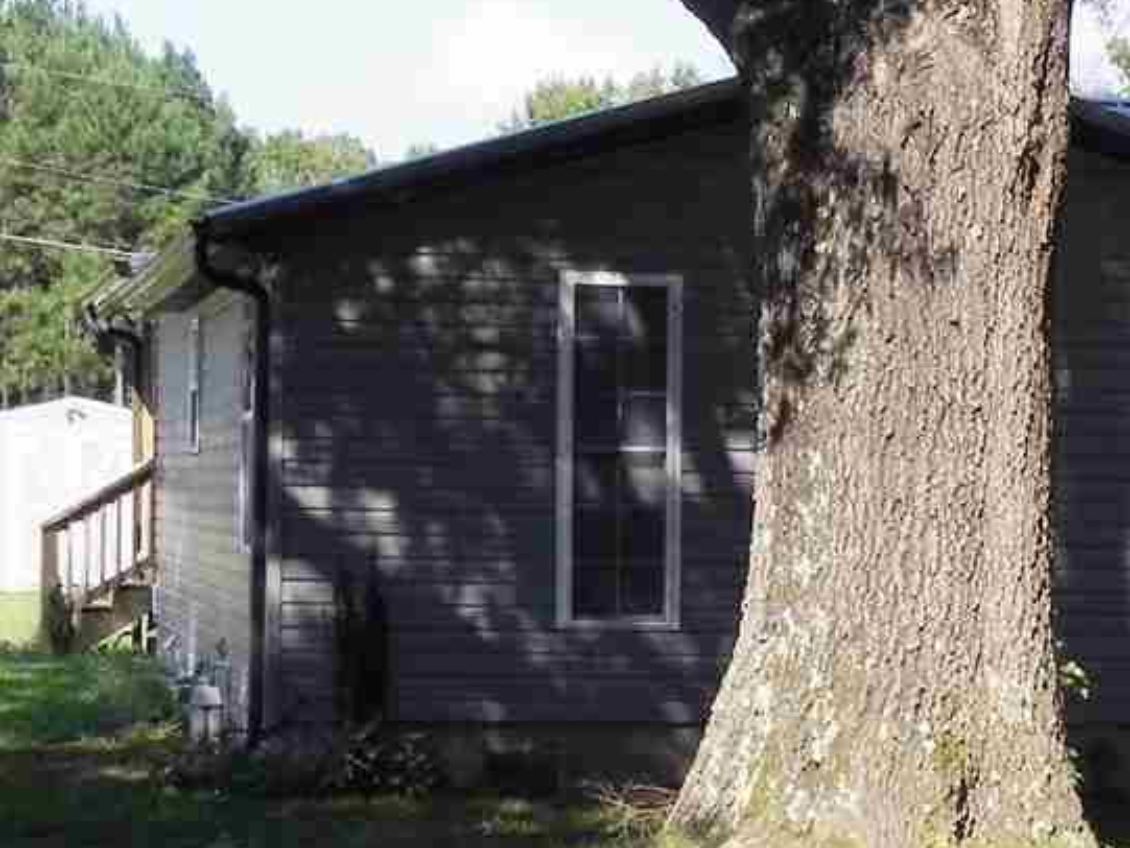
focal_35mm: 123
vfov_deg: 12.0
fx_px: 4016
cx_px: 1034
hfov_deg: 15.8
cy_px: 520
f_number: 6.3
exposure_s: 1/253
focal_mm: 9.2
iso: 160
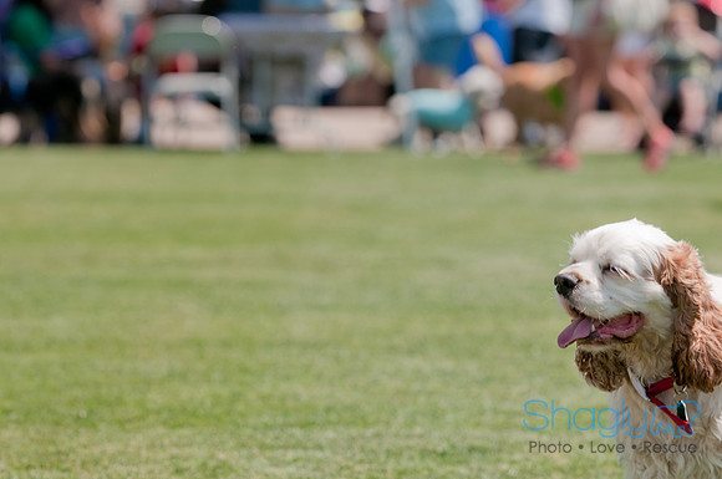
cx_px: 361
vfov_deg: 6.8
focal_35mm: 202
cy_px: 240
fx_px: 4056
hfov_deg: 10.2
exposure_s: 1/800
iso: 200
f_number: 5.6
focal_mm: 135
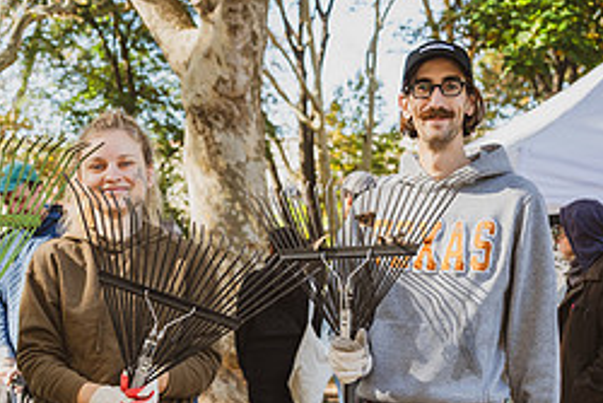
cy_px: 453
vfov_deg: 15.3
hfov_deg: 23.2
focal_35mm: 87
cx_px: 175
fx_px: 1458
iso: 500
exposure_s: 1/500
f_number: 4
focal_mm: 35
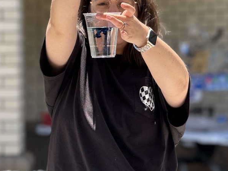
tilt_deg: -0.4
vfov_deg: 7.4
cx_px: 119
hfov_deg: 9.9
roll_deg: +0.3
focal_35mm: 200
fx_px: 1317
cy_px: 51
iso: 50
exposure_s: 1/347
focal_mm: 15.66
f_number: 2.8
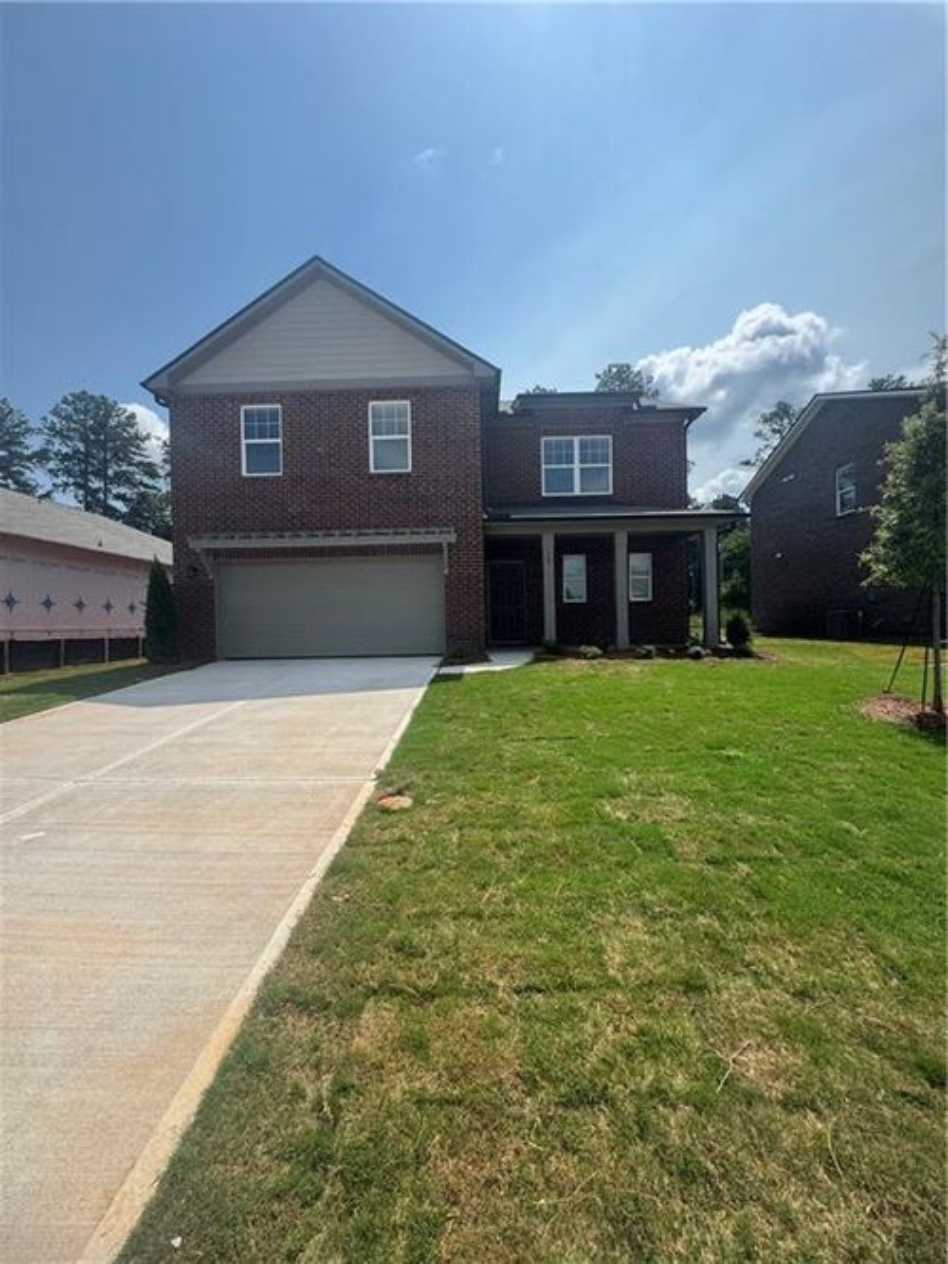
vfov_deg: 102.1
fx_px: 511
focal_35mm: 14
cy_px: 632
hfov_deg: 85.7
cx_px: 474
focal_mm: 2.22
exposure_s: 1/1927
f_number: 2.2
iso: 50
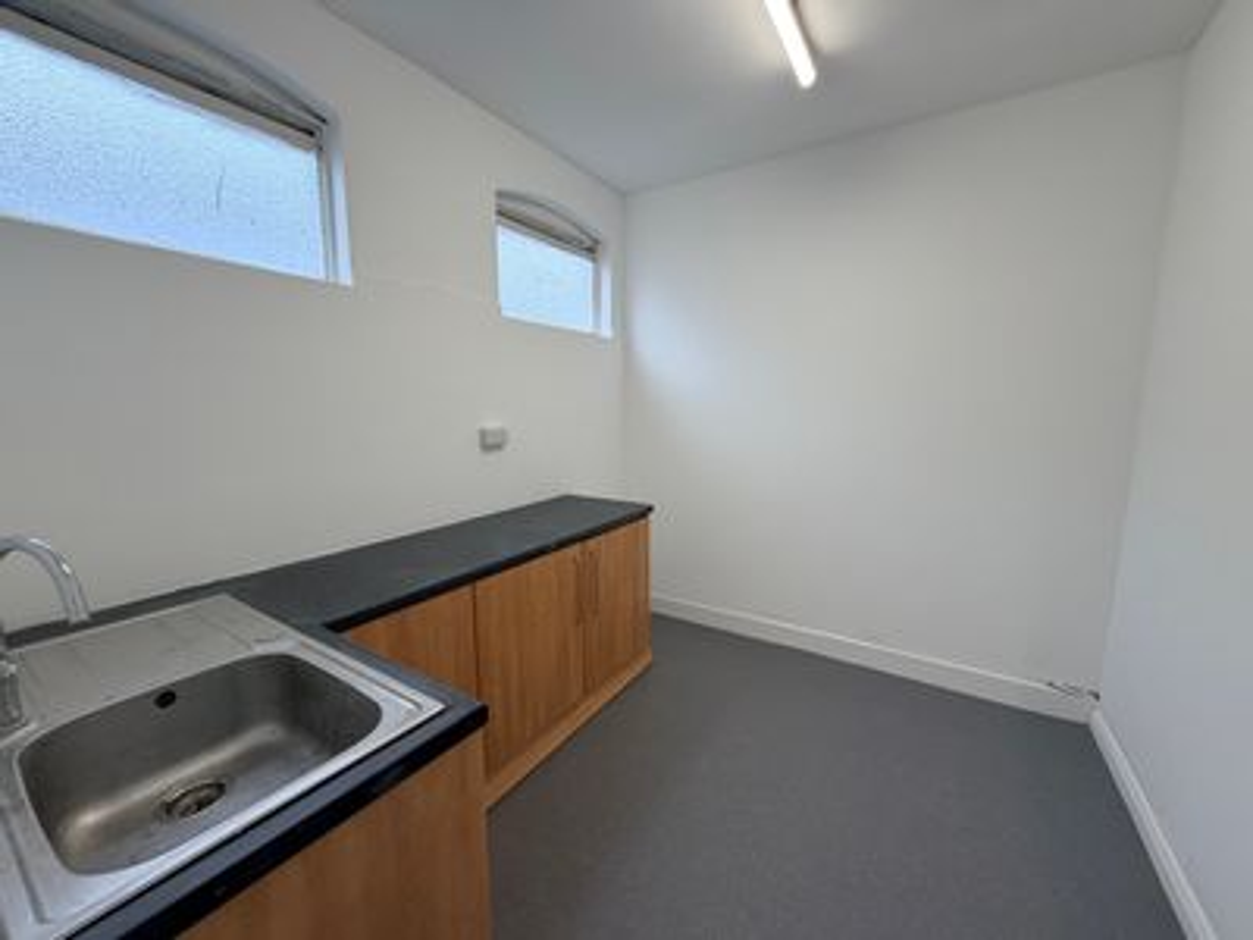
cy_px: 470
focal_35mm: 14
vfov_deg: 85.7
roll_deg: +0.1
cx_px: 626
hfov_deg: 102.1
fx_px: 507
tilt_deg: -8.1
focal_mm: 2.22
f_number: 2.2
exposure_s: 1/121
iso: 125
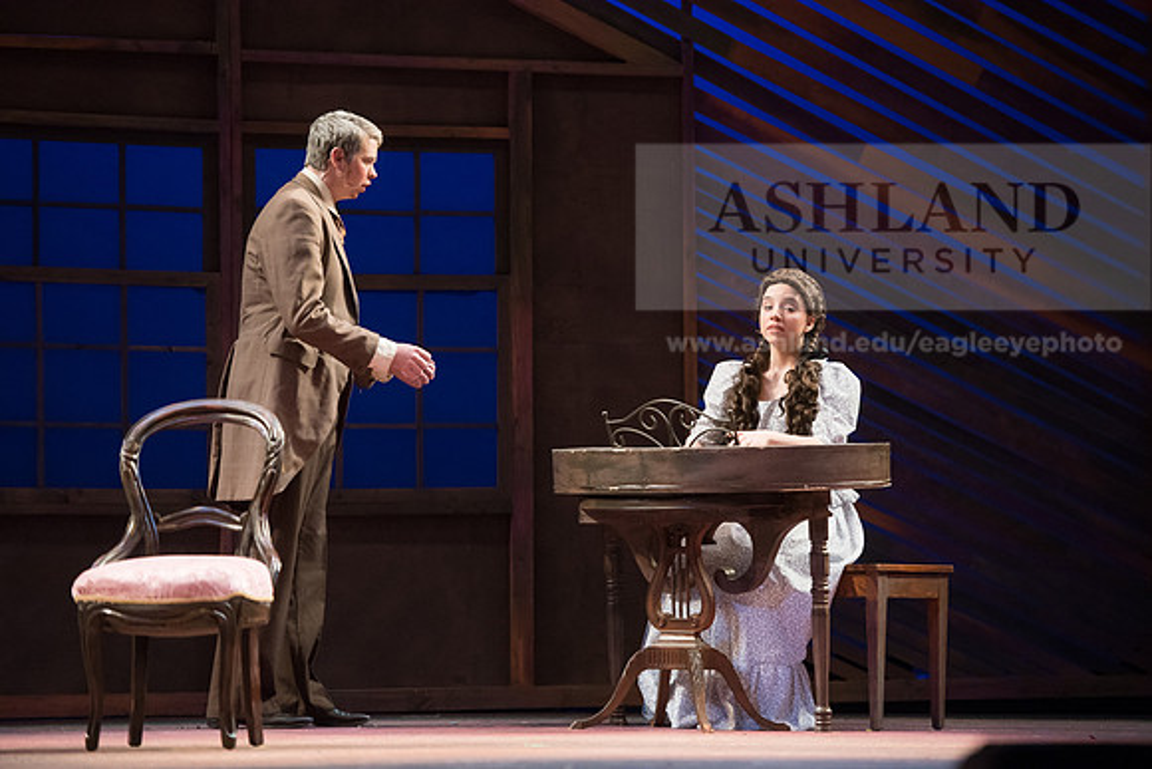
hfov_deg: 14.7
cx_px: 576
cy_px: 384
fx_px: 4481
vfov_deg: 9.8
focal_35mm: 140
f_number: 3.2
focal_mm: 140
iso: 3200
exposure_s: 1/400
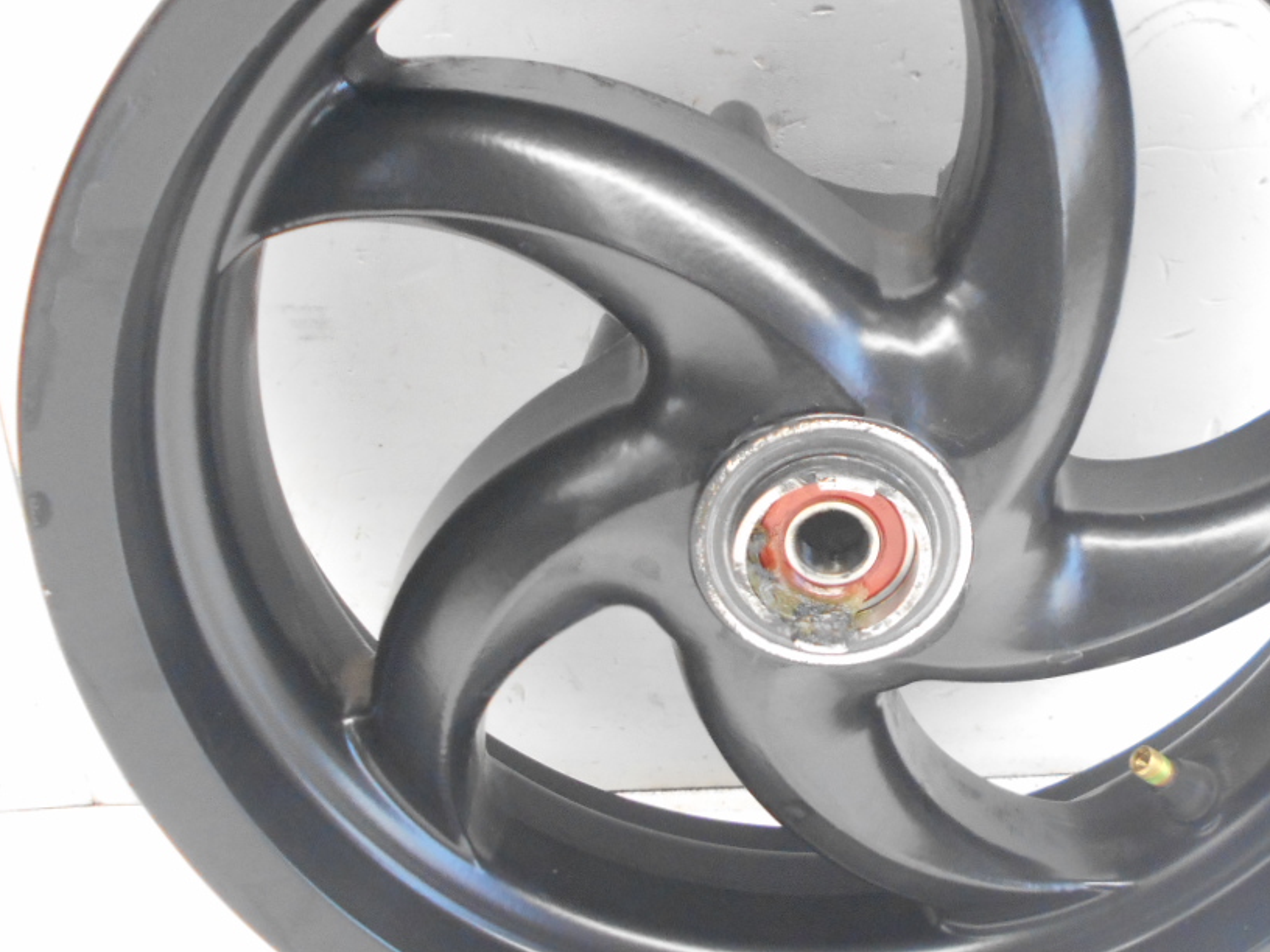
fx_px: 1871
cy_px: 460
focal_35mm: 51
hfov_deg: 37.2
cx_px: 806
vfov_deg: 28.6
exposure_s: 1/30
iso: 280
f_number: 3.2
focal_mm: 4.6
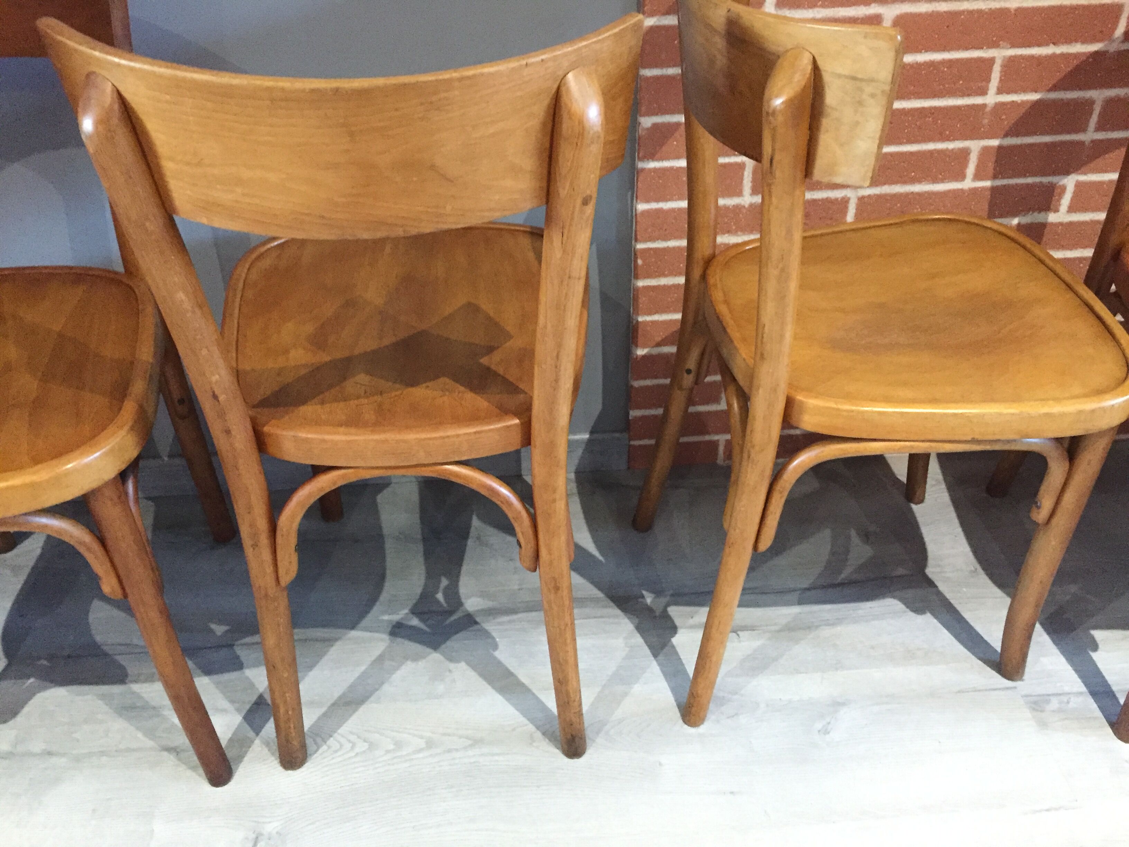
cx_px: 564
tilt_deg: -36.1
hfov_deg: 61.7
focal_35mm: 29
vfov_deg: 48.2
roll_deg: +0.8
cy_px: 424
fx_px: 946
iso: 320
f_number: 2.2
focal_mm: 4.15
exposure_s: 1/17
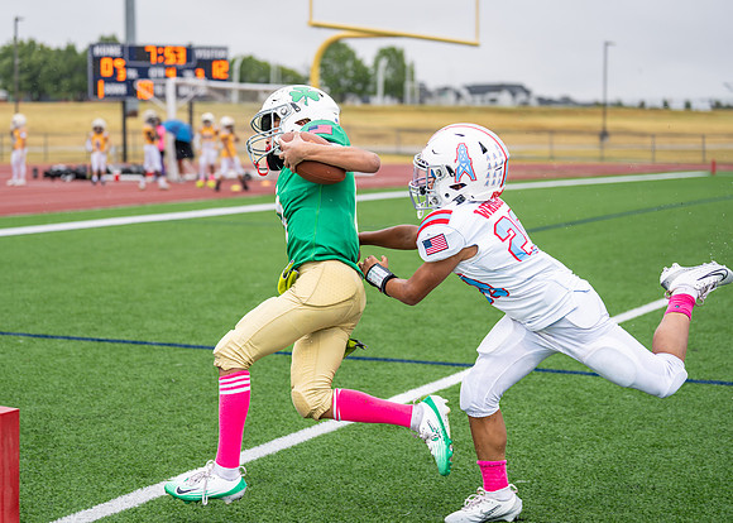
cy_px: 252
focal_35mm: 78
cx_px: 321
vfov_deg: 18.4
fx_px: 1615
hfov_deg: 25.5
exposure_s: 1/1000
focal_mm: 70
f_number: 2.8
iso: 400
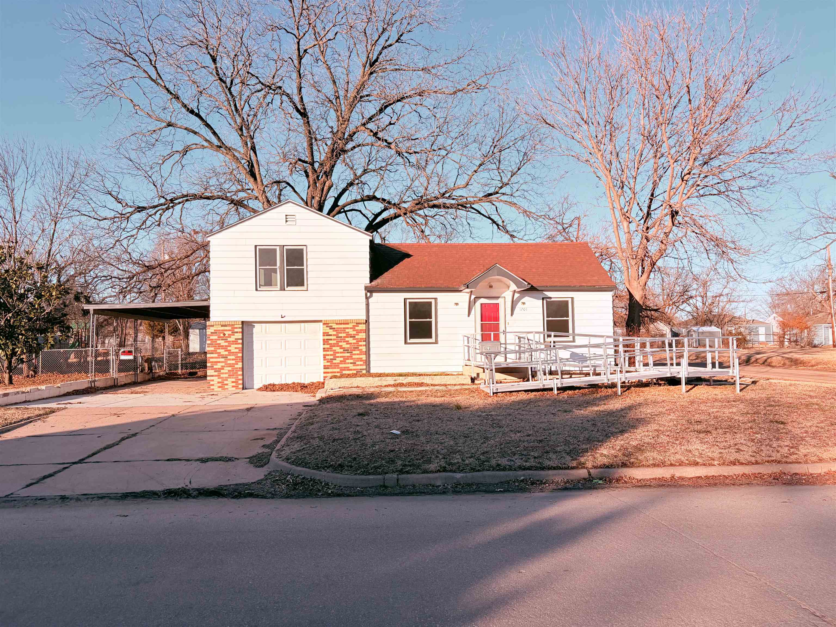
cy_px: 314
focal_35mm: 26
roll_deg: +1.2
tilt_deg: +3.3
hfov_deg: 67.3
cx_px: 418
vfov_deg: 53.1
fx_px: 628
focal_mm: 5.96
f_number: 1.6
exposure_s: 1/3831
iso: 50
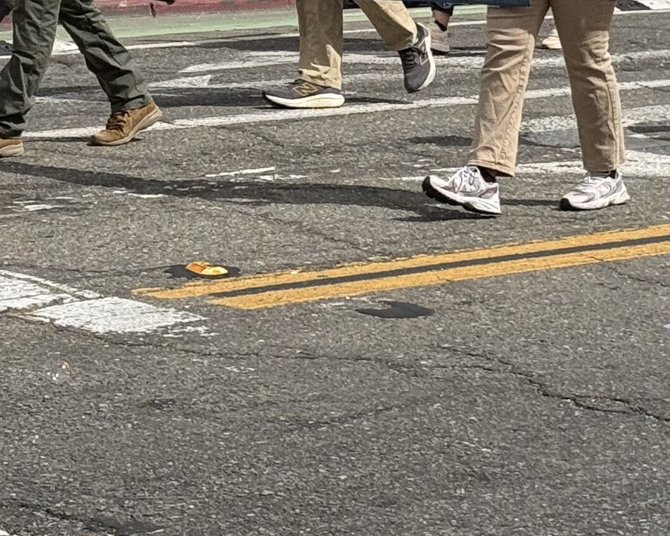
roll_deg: -0.3
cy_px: -92
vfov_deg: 8.6
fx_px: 3510
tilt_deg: -3.9
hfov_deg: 10.9
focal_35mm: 177
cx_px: 313
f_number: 1.78
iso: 80
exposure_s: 1/6024
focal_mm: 6.76
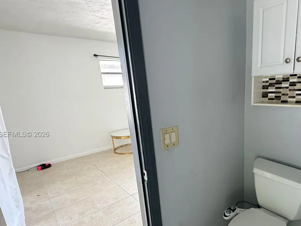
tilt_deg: -14.7
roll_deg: +3.4
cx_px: 193
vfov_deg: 60.6
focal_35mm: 22
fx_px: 191
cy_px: 135
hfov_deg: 74.7
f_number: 2.2
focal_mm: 2.22
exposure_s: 1/60
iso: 320
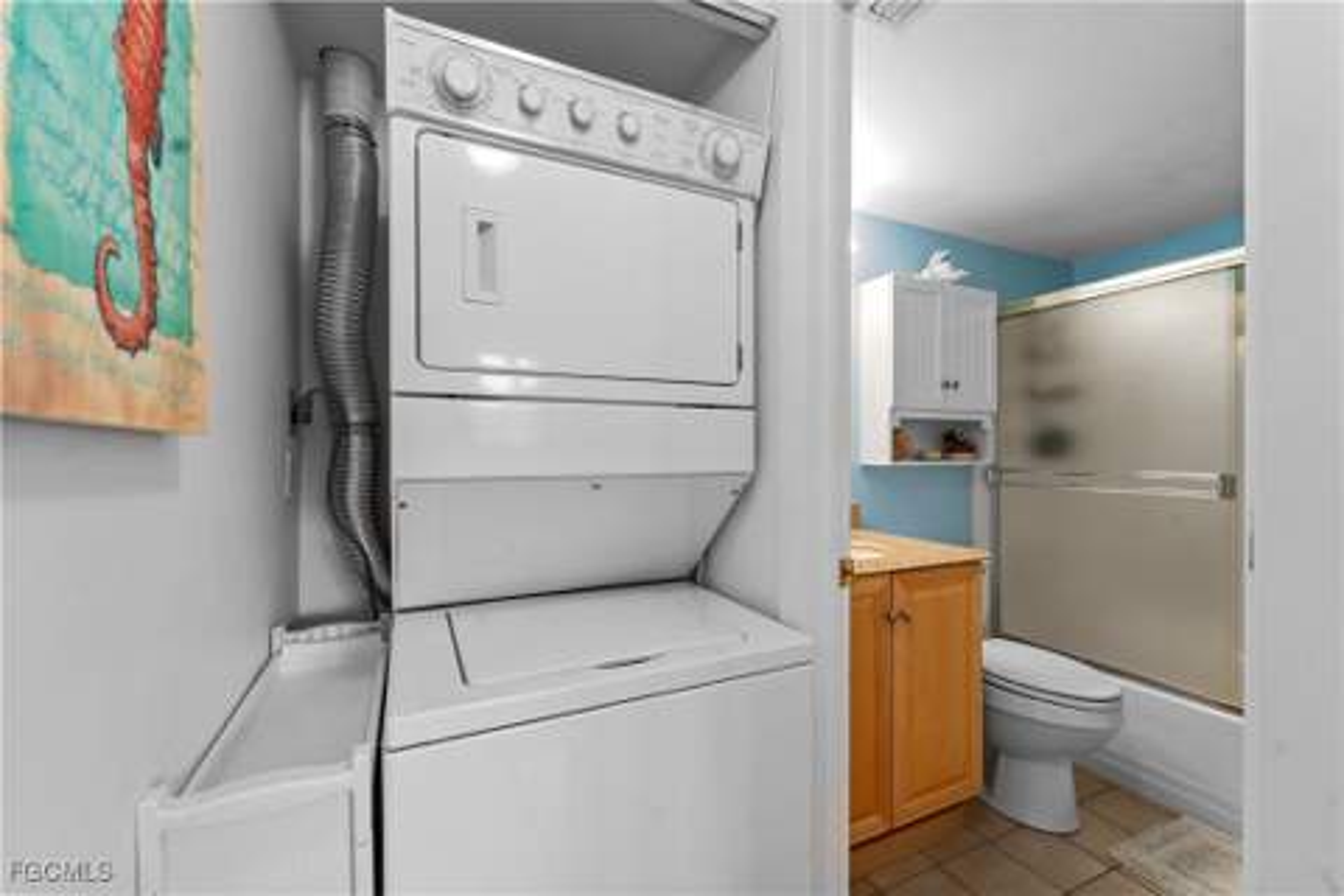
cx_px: 672
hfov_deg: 104.3
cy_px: 448
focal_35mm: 14
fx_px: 523
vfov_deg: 81.2
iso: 250
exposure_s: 1/1.67
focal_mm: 14
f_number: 8
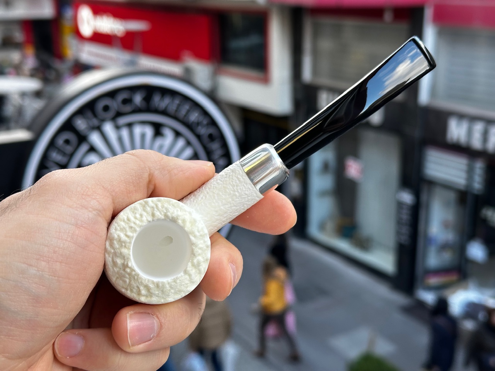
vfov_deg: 30.3
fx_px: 686
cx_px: 248
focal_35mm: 48
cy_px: 186
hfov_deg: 39.7
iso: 50
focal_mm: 6.86
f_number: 1.78
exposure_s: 1/178
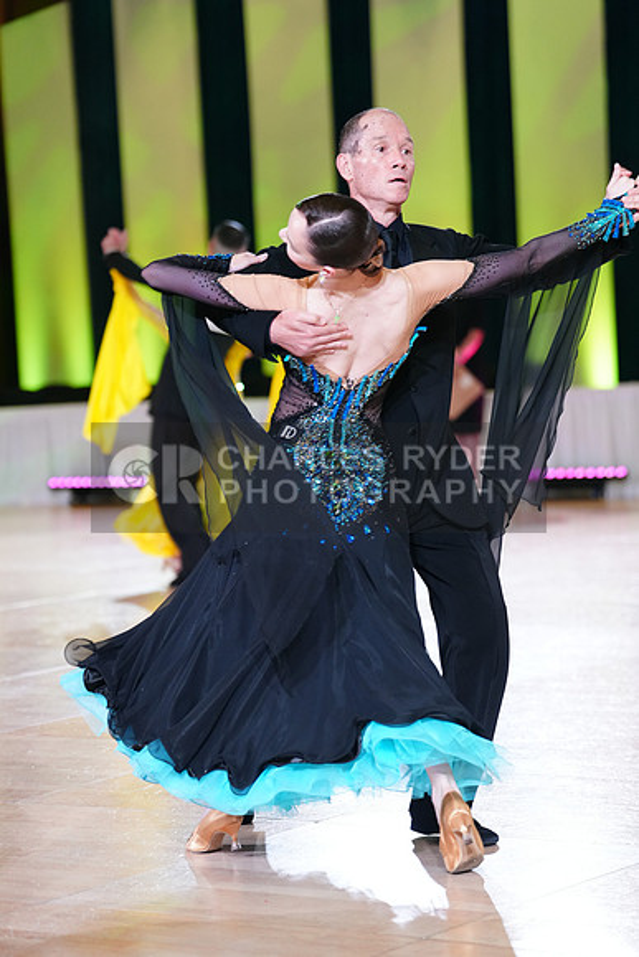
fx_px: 2874
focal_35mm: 108
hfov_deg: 12.7
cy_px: 478
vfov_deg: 18.9
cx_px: 320
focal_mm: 108
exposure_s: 1/400
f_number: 2.8
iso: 2000
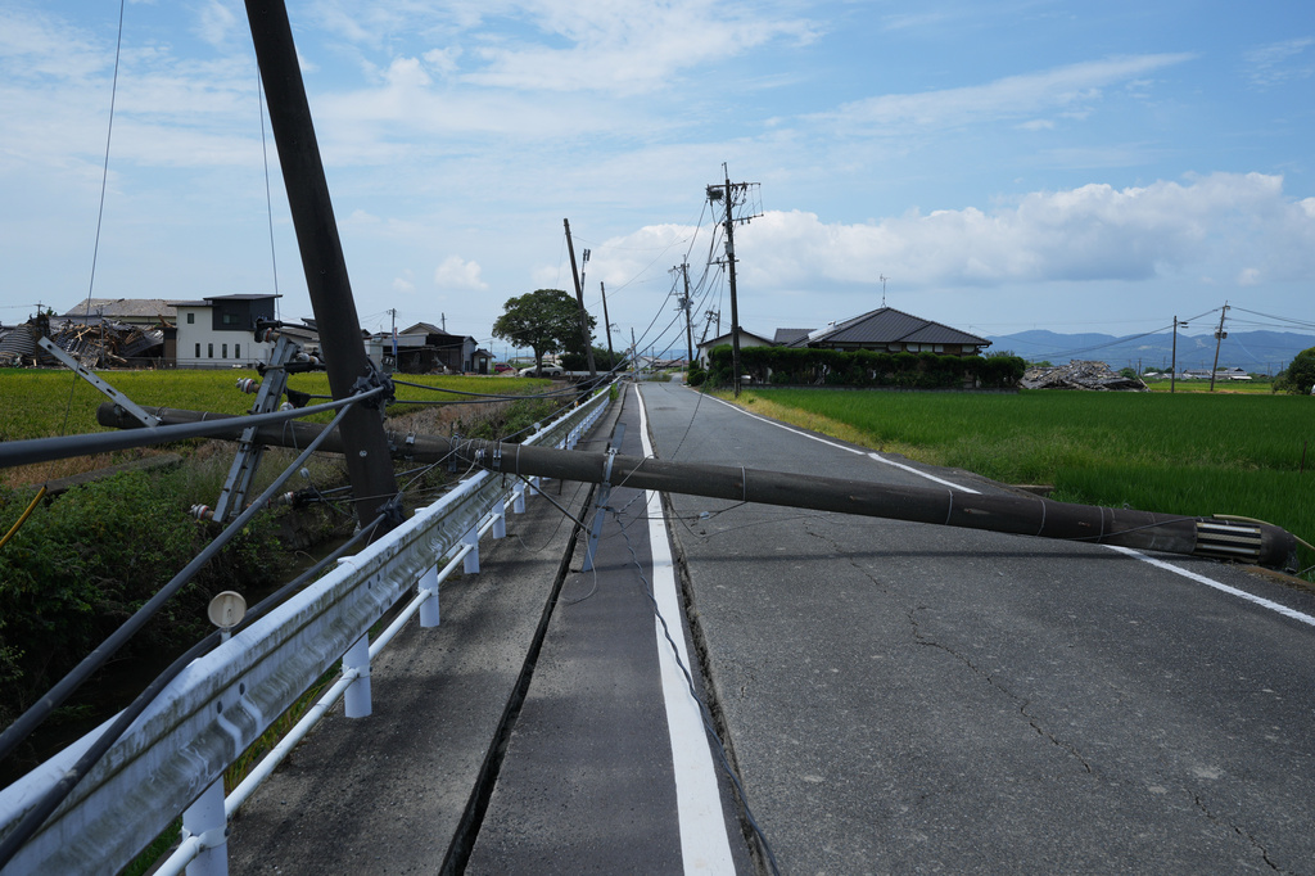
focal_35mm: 35
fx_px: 1278
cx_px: 658
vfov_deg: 37.8
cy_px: 438
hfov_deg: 54.4
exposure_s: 1/1000
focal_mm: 35
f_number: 7.1
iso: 200
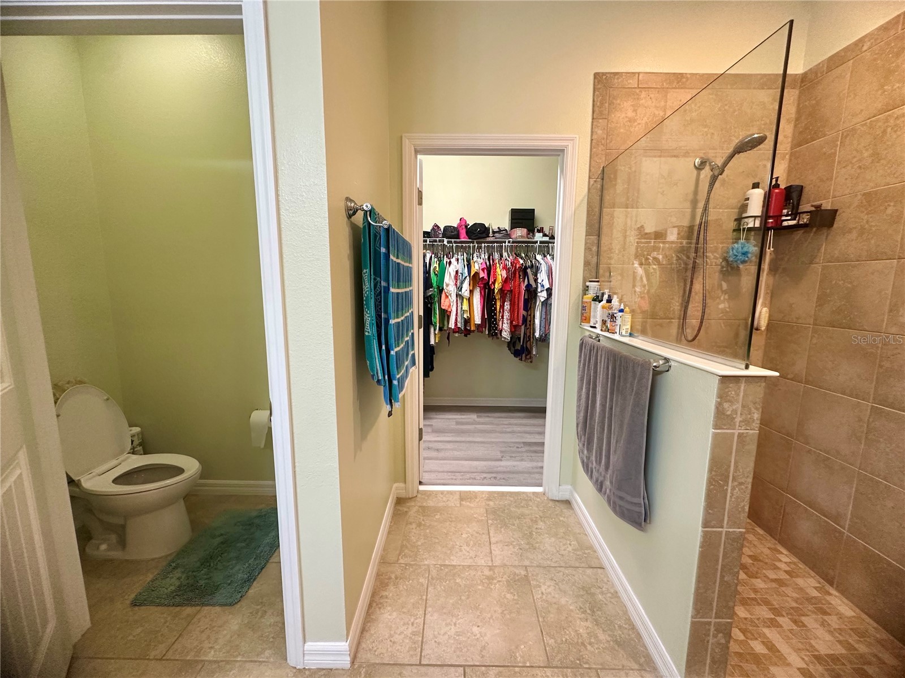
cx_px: 452
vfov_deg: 85.7
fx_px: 366
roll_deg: -1.0
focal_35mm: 14
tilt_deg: -7.6
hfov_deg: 102.1
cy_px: 339
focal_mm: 2.22
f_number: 2.2
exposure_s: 1/60
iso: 250
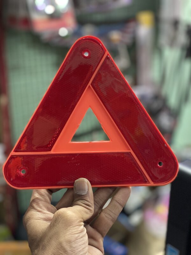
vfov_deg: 36.8
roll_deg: -1.2
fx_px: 383
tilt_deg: -17.4
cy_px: 128
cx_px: 96
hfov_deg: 28.0
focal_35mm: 52
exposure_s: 1/25
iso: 400
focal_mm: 6
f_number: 2
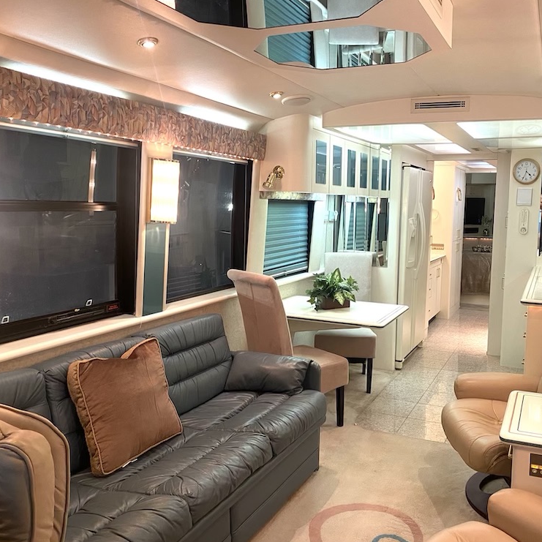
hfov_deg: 52.2
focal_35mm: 31
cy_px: 271
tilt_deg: -7.5
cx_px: 326
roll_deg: -1.1
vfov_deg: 52.5
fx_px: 549
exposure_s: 1/60
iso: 250
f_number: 1.8
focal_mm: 4.25
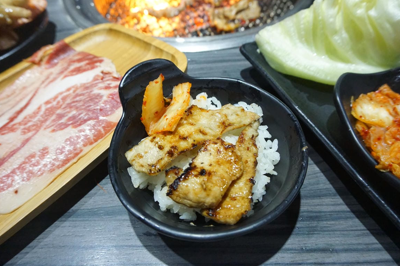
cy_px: 137
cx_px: 199
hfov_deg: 71.5
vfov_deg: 51.3
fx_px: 278
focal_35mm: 25
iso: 3200
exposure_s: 1/60
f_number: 5
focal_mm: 16
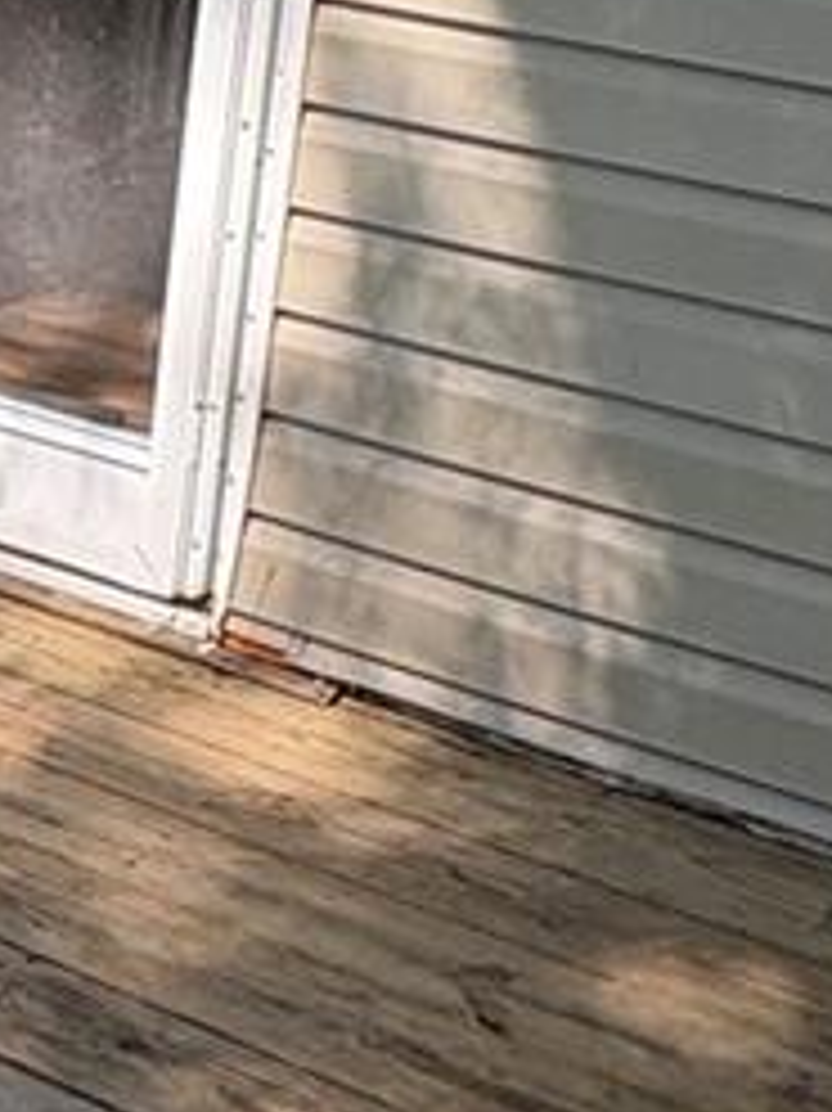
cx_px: -908
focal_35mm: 87
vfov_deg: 21.5
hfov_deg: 13.9
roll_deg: -2.1
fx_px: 2790
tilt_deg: -11.1
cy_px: -68
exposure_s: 1/177
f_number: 2.2
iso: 50
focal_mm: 2.22
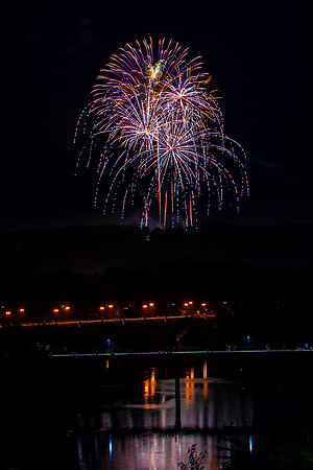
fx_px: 1543
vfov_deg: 17.2
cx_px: 279
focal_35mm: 118
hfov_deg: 11.5
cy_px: 117
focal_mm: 35
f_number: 6.3
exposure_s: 10
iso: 125
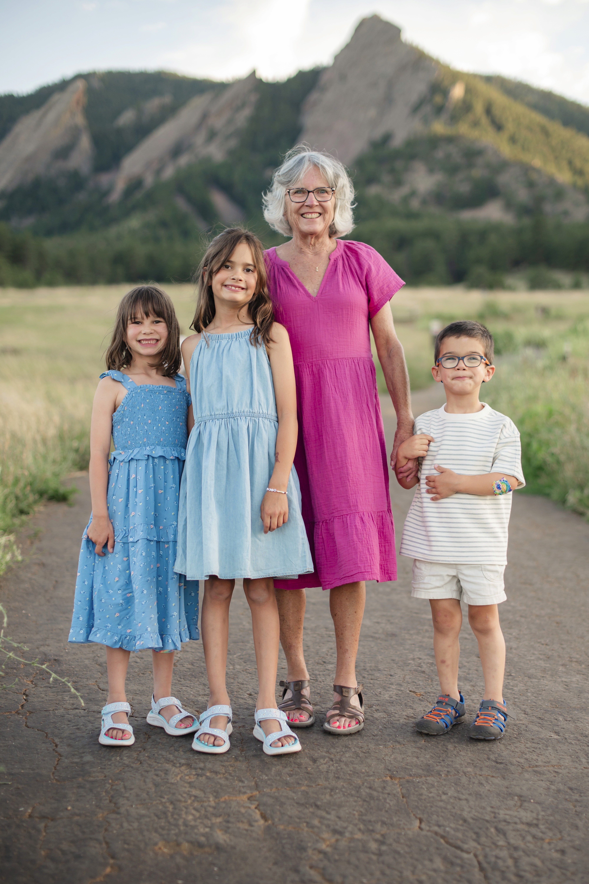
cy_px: 442
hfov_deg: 27.0
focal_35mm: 50
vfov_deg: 39.6
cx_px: 294
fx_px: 1227
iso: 400
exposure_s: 1/1250
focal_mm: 50
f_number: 2
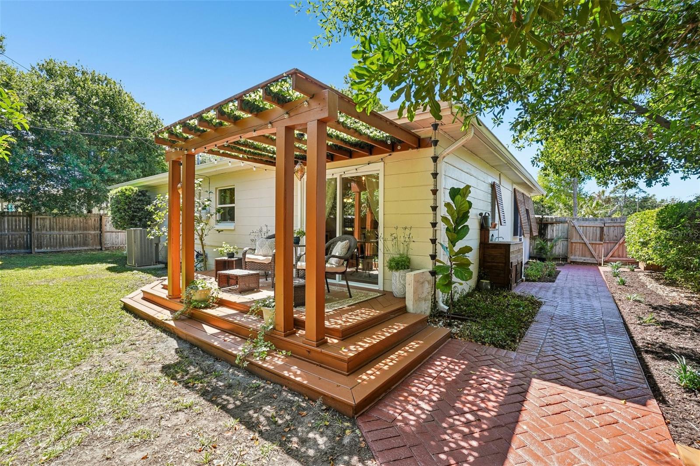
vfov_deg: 77.3
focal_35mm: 15
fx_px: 292
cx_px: 350
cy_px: 233
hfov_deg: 100.4
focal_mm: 10
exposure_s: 1/30
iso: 100
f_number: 8
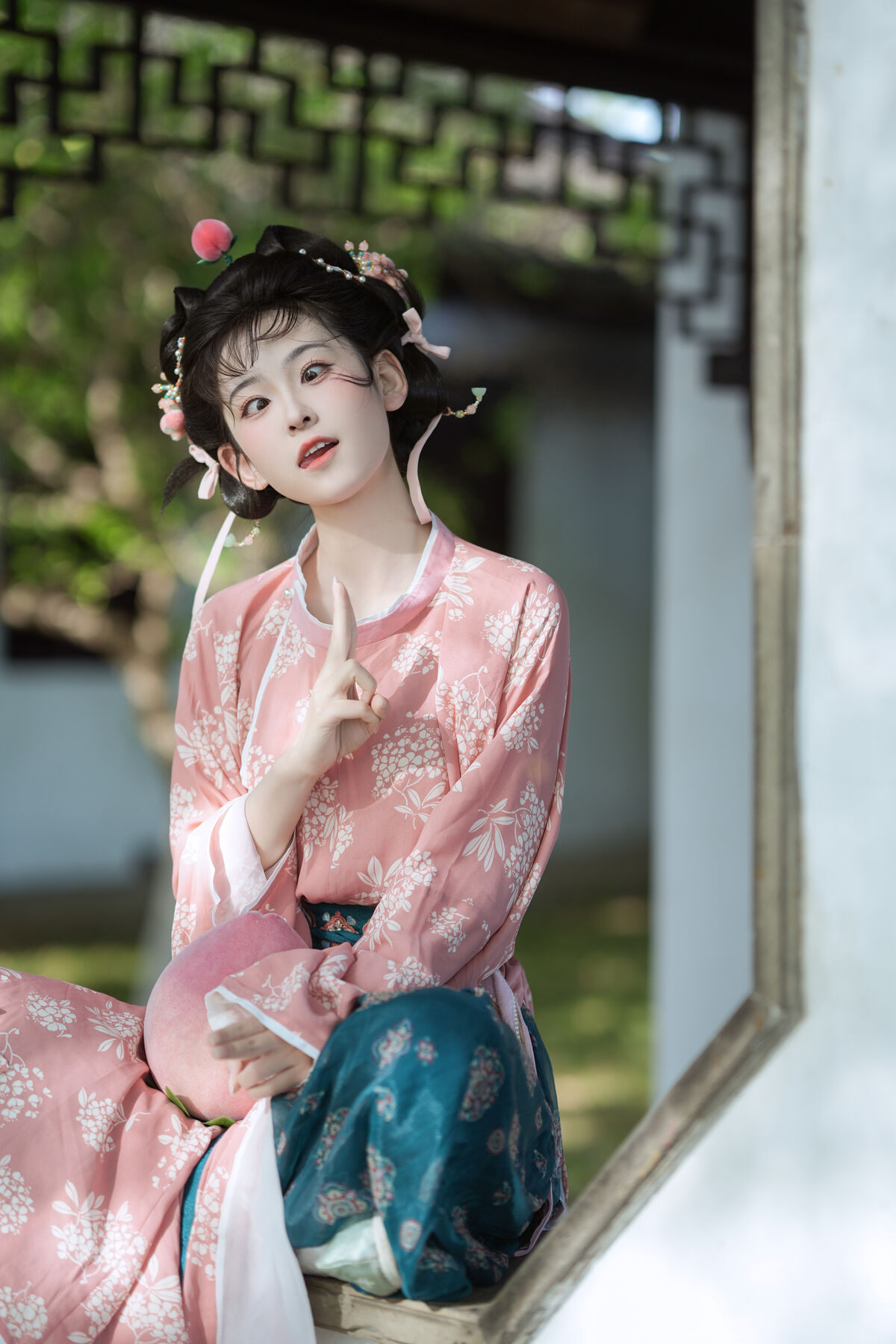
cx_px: 448
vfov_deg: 23.9
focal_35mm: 85
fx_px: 3173
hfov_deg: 16.1
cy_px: 672
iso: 160
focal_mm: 85
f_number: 1.8
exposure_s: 1/800
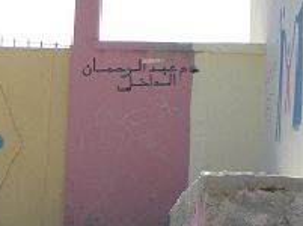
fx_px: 1075
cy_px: 243
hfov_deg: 15.6
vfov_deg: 11.8
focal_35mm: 123
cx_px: -39
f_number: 4.6
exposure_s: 1/310
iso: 50
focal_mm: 6.3
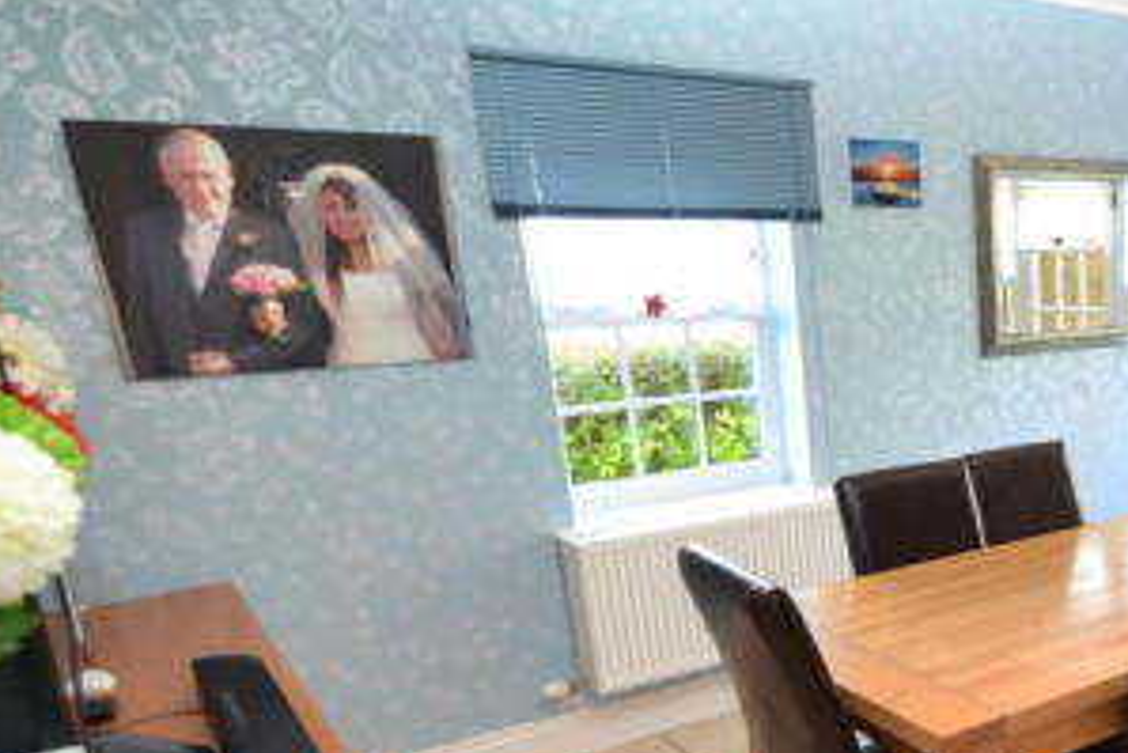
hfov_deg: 48.1
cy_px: 577
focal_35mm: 33
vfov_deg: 38.8
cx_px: 1107
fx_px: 1034
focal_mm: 10
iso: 400
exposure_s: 1/60
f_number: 4
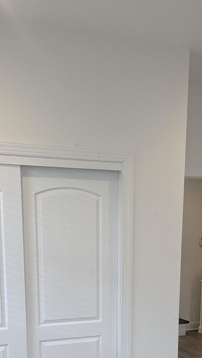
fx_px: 466
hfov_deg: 24.4
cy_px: 321
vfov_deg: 39.2
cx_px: 126
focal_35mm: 49
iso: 263
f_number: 1.85
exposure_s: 1/120
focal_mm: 6.81
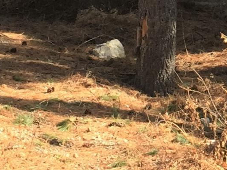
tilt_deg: +14.6
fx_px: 1082
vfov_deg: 8.7
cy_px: -122
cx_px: 341
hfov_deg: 11.5
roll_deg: -2.4
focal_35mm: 165
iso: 32
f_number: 2.2
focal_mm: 4.15
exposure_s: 1/403
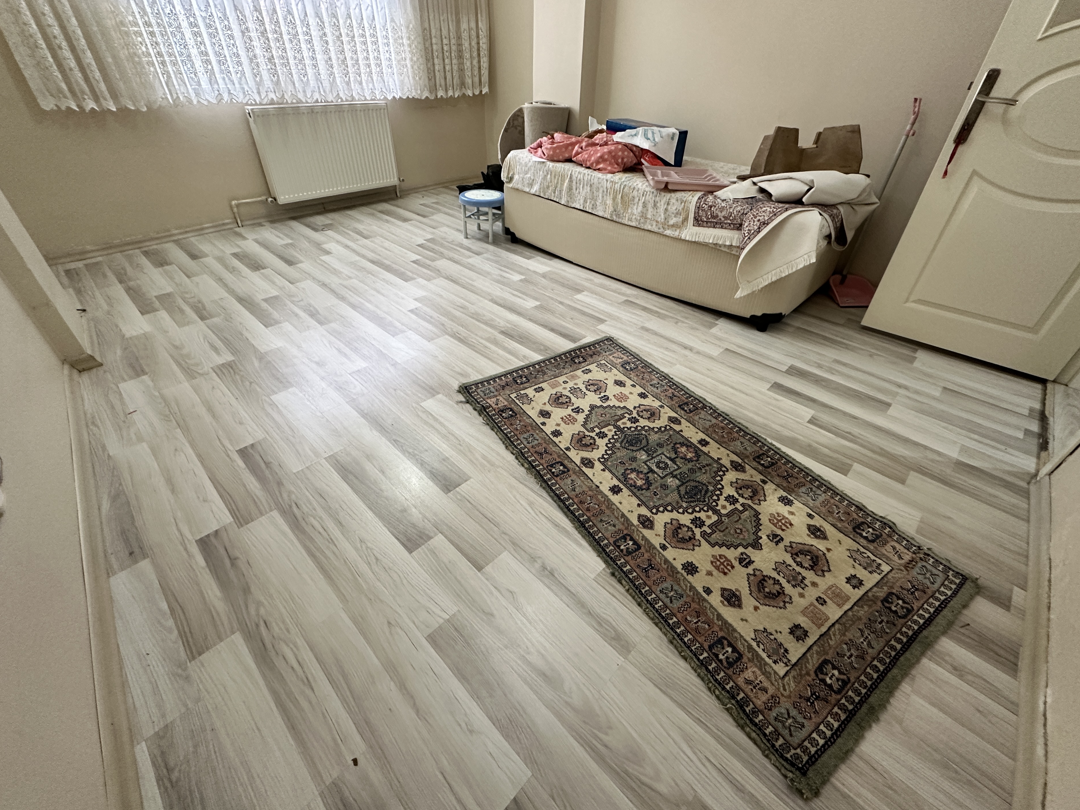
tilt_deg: -35.5
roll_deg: -1.4
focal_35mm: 15
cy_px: 391
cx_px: 549
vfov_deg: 81.7
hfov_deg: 98.2
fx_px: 468
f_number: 2.2
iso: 250
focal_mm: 2.22
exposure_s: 1/50
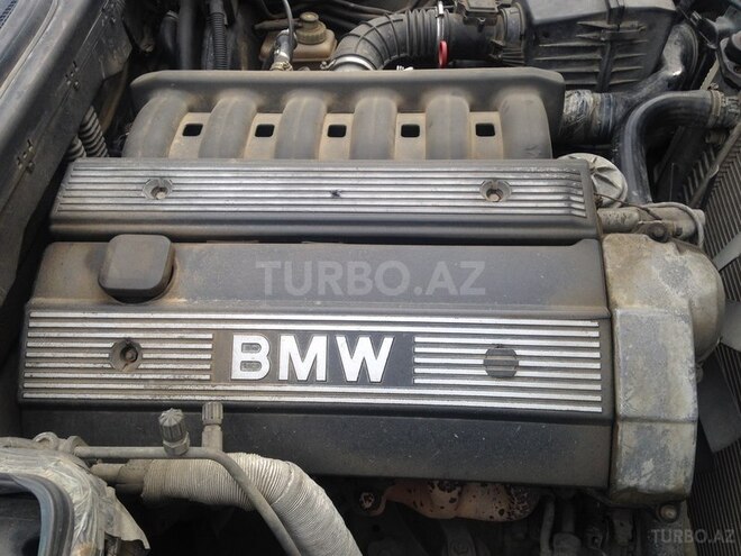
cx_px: 370
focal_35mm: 33
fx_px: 706
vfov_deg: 42.9
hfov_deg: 55.4
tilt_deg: -49.6
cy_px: 278
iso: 50
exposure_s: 1/565
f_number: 2.4
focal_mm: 4.12
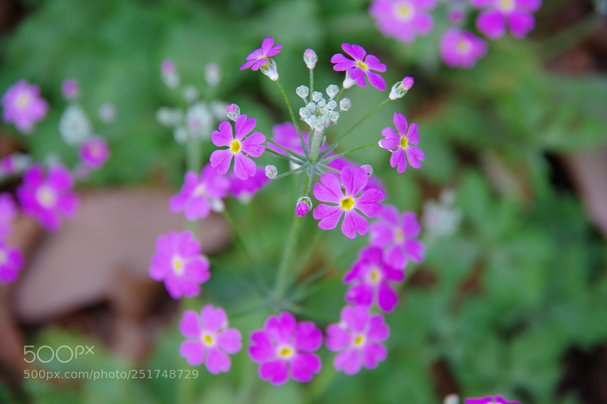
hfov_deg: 10.2
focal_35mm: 202
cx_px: 304
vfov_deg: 6.8
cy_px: 202
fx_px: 3405
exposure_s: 1/125
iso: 200
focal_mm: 135
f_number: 5.6
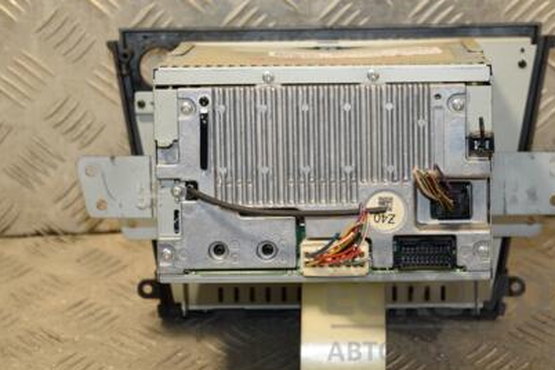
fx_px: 1727
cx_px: 301
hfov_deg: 18.3
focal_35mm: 112
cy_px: 110
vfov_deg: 12.2
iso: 800
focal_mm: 50
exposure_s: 1/125
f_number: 5
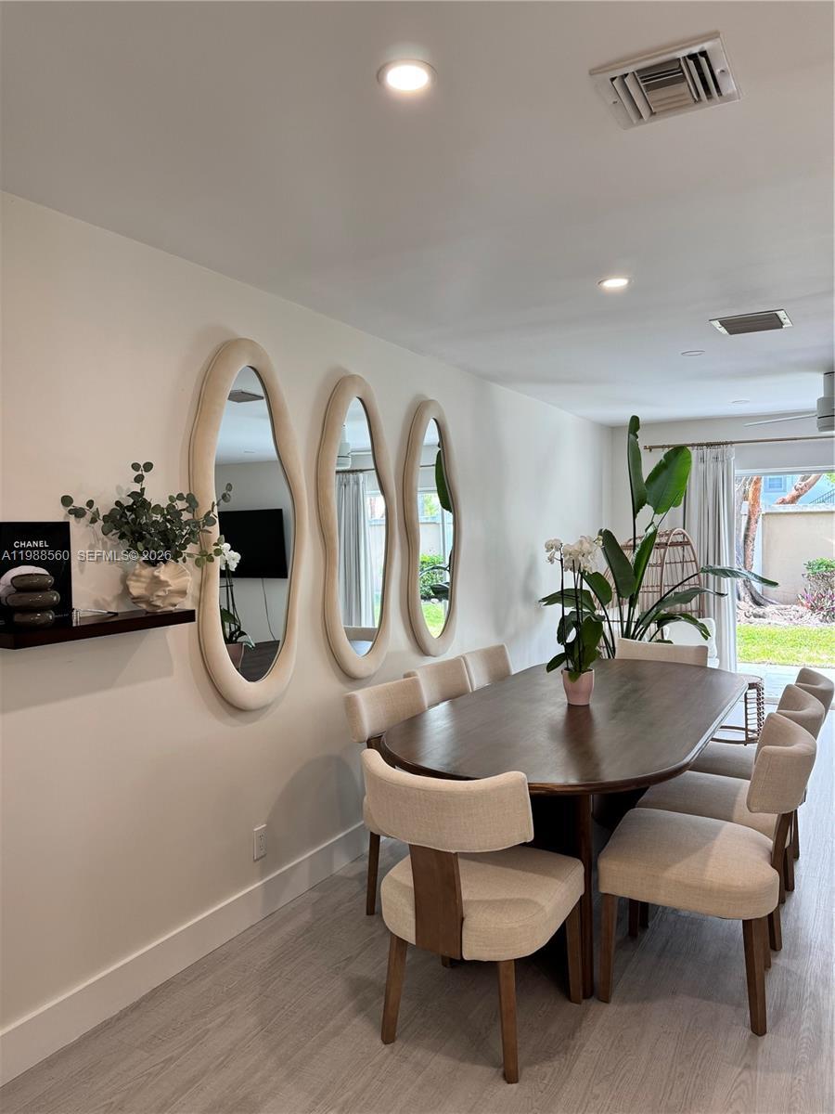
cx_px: 418
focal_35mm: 24
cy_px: 557
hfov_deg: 56.8
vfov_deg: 71.6
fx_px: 772
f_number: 1.78
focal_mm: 6.76
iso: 100
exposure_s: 1/120
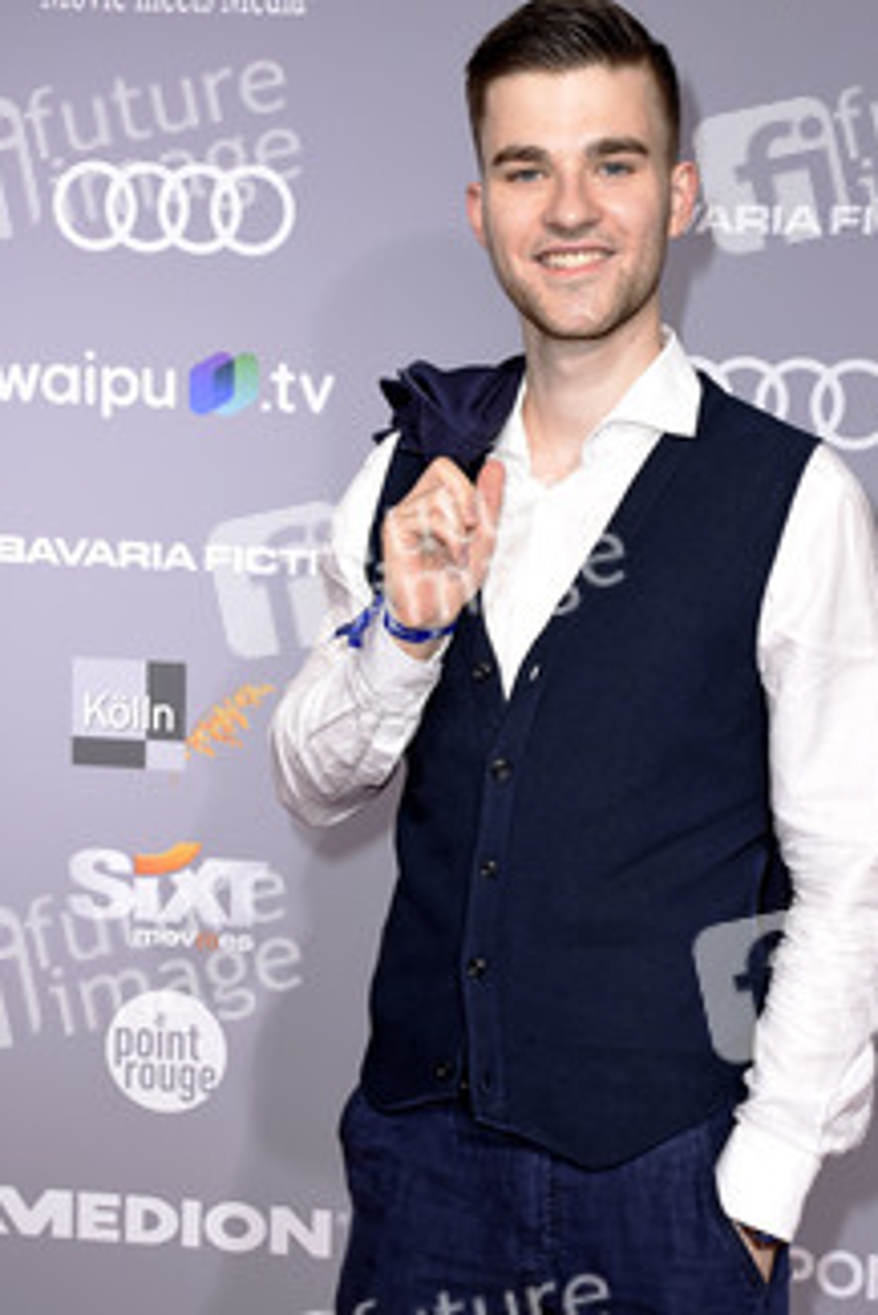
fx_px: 2361
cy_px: 765
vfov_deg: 31.1
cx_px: 534
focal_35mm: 65
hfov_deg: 21.0
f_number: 6.3
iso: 400
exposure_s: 1/160
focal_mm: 35
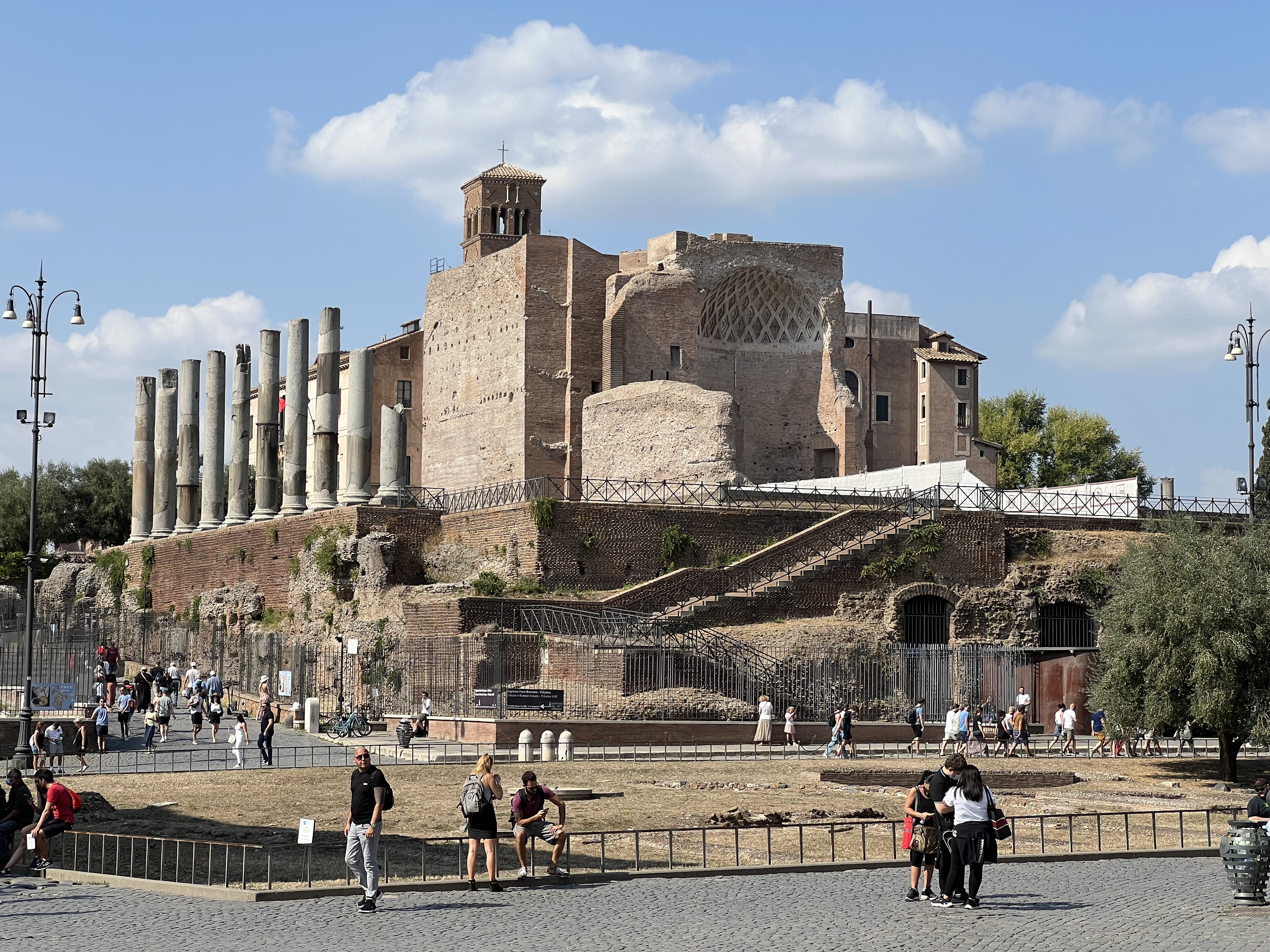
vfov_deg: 19.1
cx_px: 635
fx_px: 2825
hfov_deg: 25.3
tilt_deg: +3.3
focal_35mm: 77
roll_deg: -0.2
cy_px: 476
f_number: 2.8
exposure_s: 1/943
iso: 32
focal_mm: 9
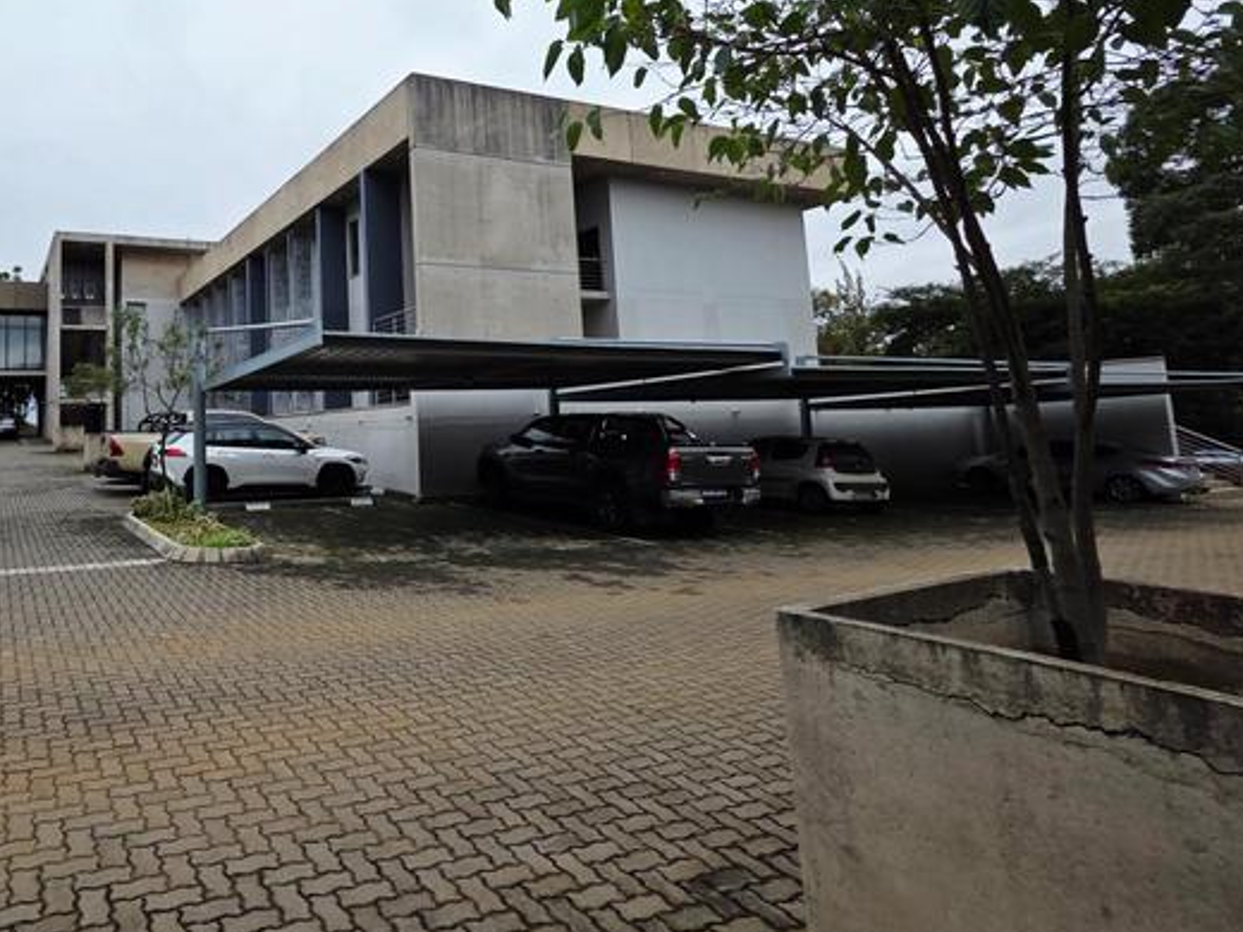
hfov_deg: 75.4
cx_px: 301
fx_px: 718
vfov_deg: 65.0
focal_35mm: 20
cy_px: 347
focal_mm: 2.2
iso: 40
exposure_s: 1/1195
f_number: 1.9
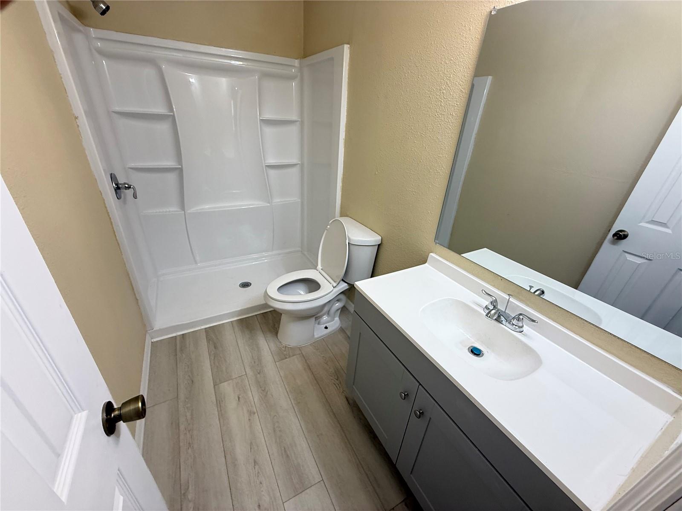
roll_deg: -4.7
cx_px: 341
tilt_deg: -27.6
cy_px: 256
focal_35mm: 14
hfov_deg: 102.1
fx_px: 276
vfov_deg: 85.7
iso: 160
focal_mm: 2.22
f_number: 2.2
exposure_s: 1/120
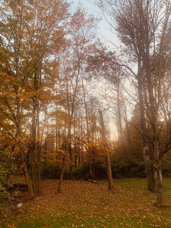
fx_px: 171
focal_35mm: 26
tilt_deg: +13.6
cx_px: 86
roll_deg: -0.9
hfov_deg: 53.1
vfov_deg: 67.3
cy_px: 114
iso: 100
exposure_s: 1/87
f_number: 1.8
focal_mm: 4.25
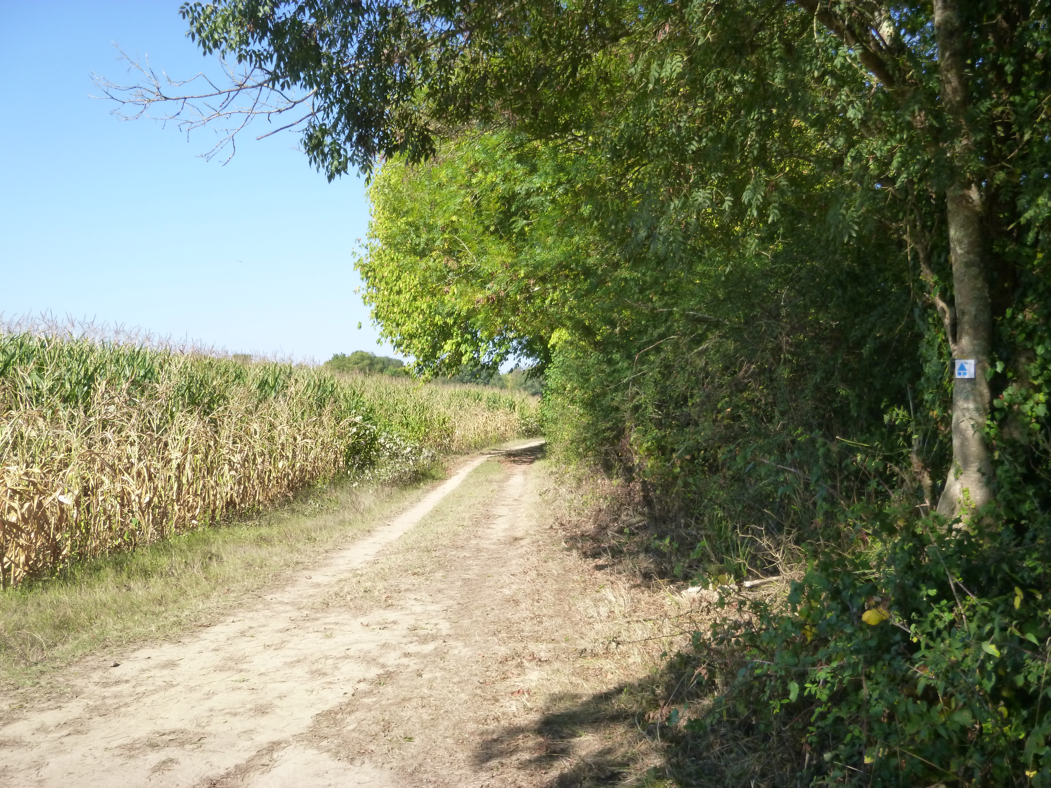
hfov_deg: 49.0
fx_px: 1154
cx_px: 526
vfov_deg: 37.7
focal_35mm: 38
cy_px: 394
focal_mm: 6.8
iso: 160
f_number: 4.5
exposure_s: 1/200
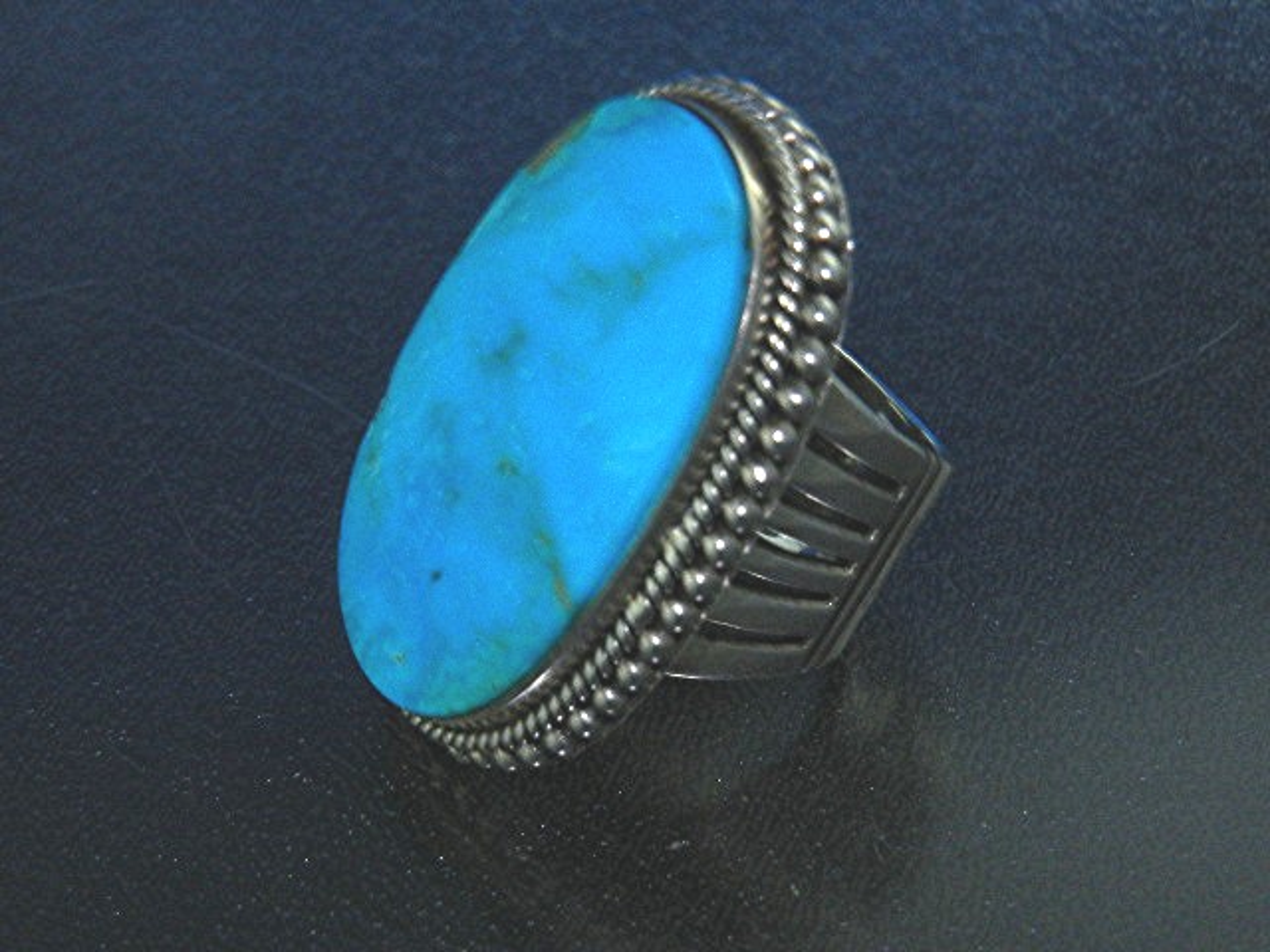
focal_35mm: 89
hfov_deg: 22.0
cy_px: 476
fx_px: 3265
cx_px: 635
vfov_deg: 16.6
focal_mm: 16
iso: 400
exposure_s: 1/30
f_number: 8.8
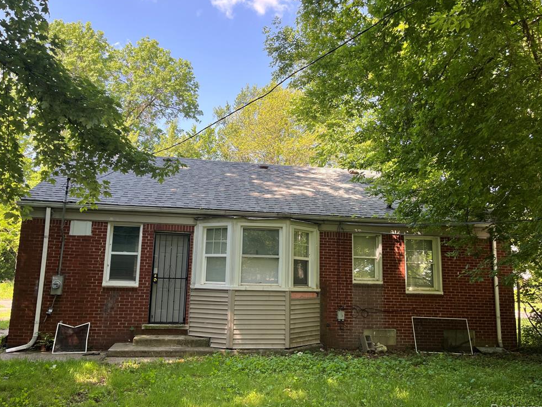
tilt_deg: +9.2
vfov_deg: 51.4
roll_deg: -1.3
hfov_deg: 65.3
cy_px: 206
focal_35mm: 27
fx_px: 423
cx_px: 265
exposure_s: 1/357
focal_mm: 5.1
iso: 50
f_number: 1.6
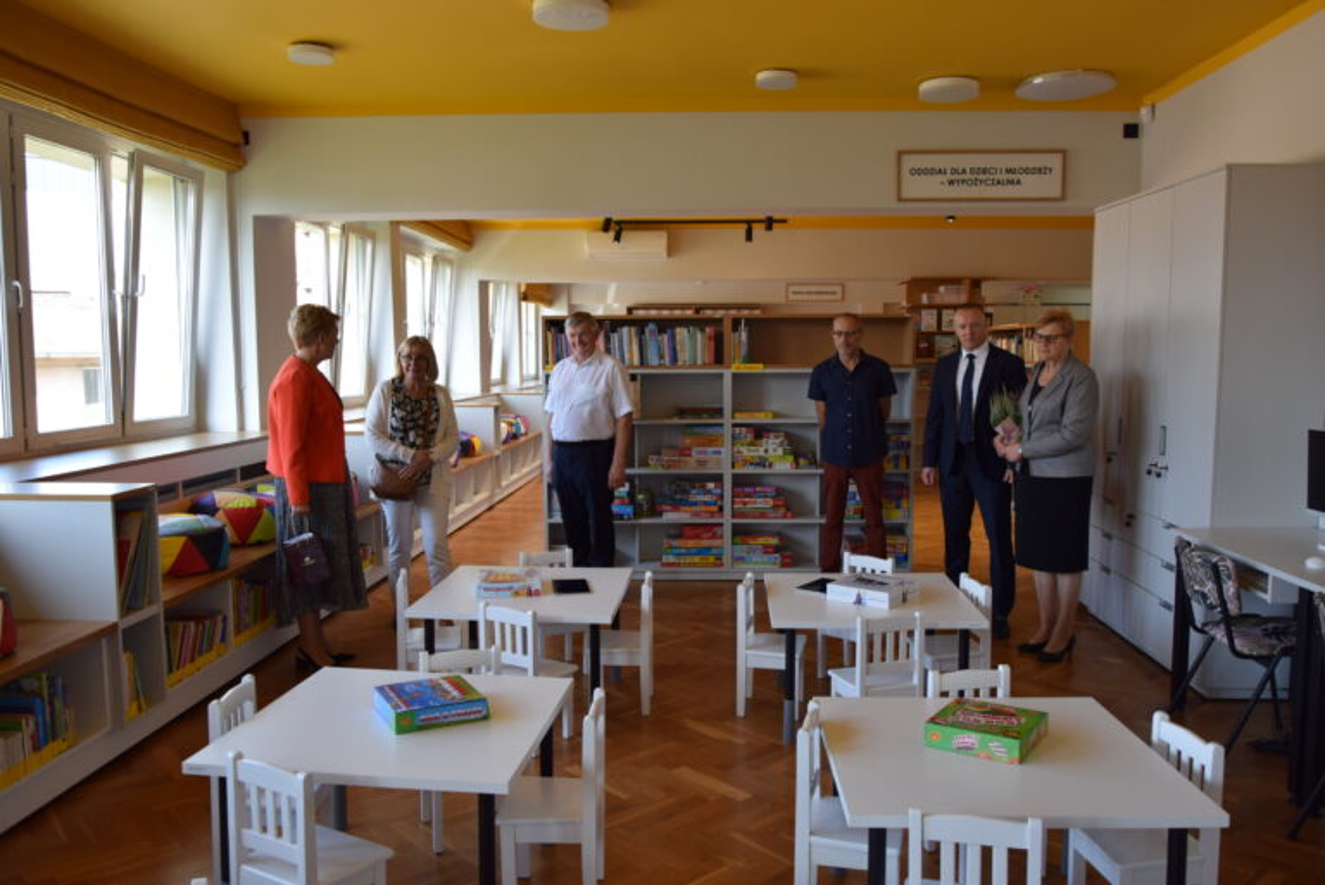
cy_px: 442
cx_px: 662
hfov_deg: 67.4
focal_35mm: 27
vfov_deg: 48.0
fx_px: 994
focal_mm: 18
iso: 400
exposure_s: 1/125
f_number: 5.6
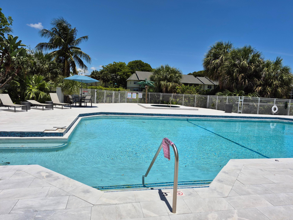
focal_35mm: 23
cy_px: 110
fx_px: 195
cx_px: 146
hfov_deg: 73.9
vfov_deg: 58.9
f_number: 1.8
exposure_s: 1/4256
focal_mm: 5.4
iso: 25
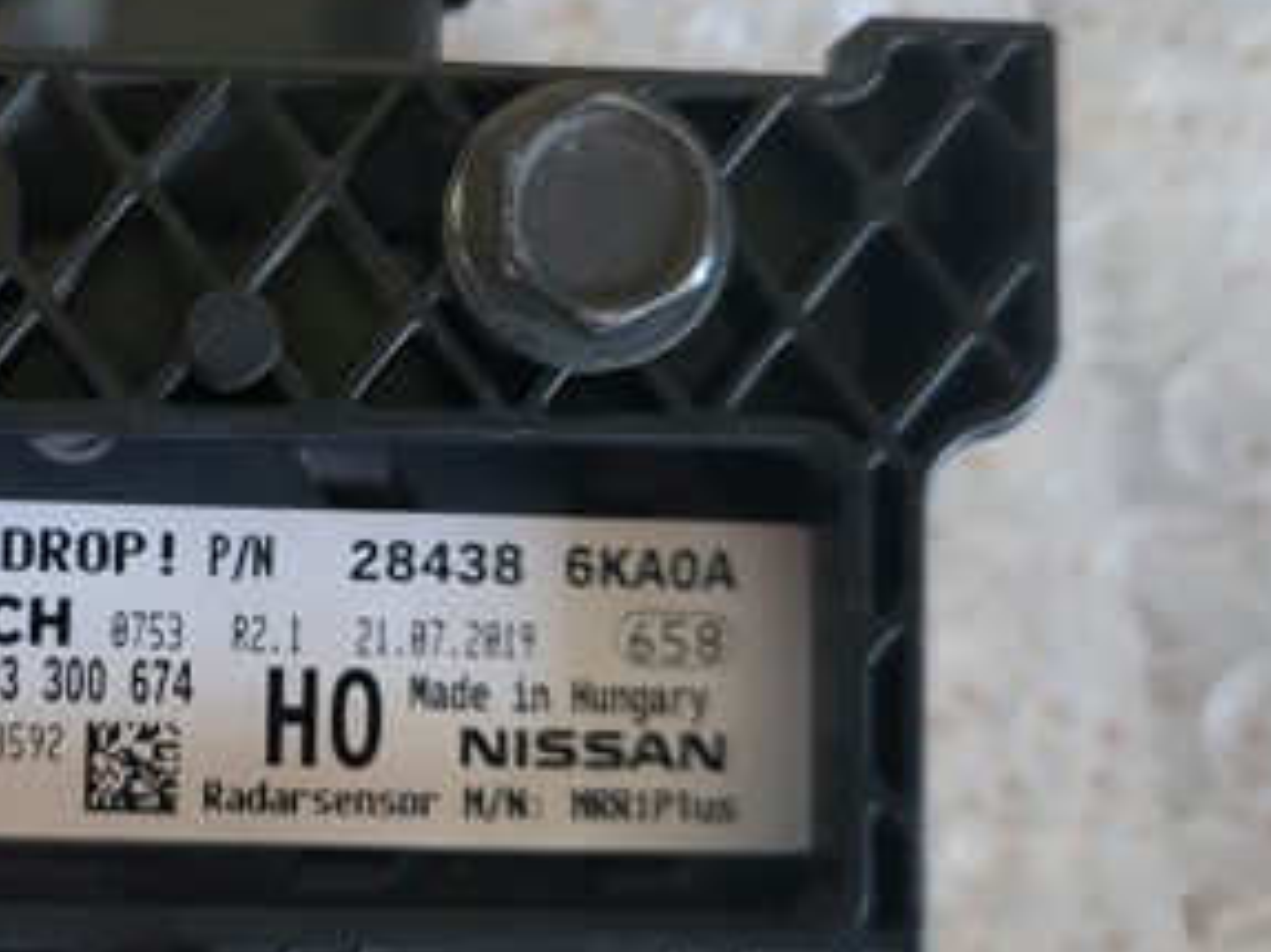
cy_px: 434
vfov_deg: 25.2
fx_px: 2129
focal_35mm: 58
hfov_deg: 32.2
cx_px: 230
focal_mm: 5.4
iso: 320
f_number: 1.8
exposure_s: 1/50.3
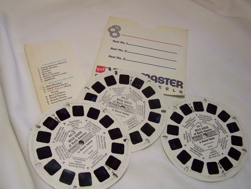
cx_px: 126
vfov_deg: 38.7
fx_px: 268
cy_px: 94
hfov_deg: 50.1
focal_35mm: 37
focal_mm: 5.6
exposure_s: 1/60
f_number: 2.8
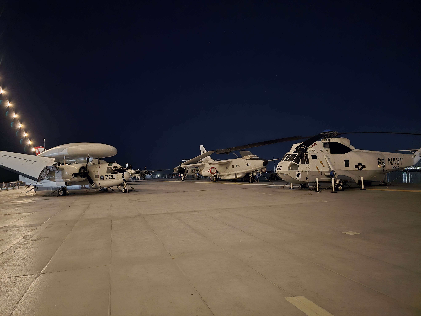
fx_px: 280
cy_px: 158
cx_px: 210
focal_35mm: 23
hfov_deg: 73.9
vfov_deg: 58.9
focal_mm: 6.3
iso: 3200
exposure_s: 1/11
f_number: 1.7
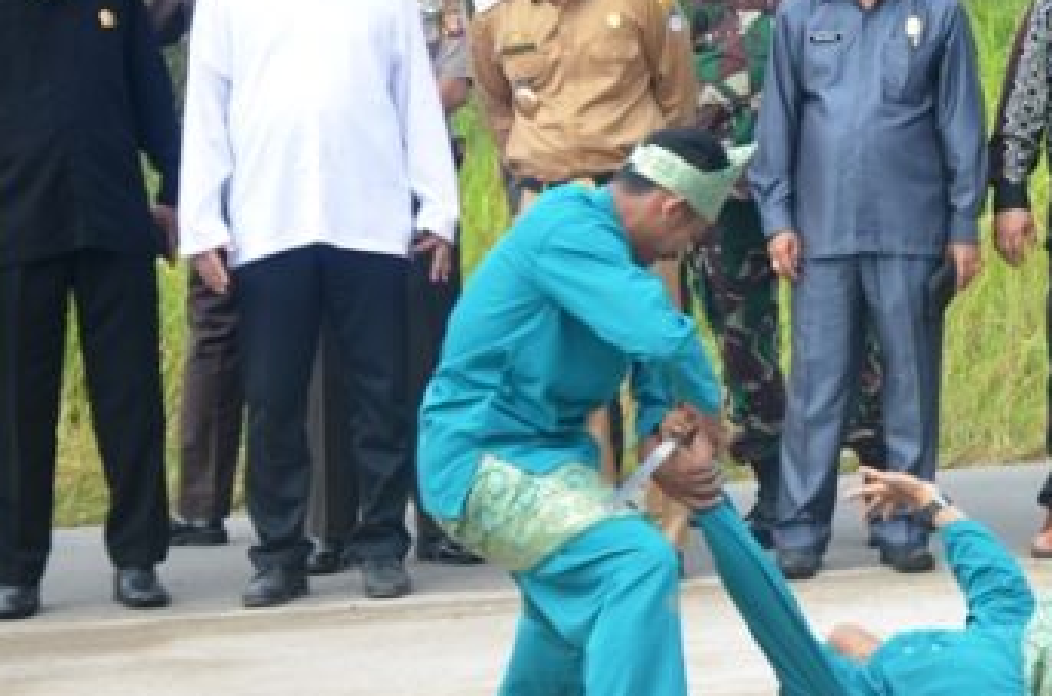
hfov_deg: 8.9
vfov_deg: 5.9
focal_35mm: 230
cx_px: 1001
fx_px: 6706
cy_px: 251
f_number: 8
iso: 140
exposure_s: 1/250
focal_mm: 75
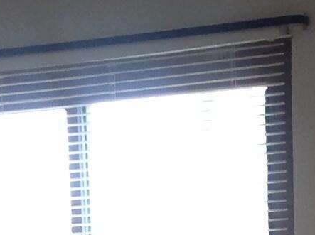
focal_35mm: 205
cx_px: 206
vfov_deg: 7.0
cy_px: 466
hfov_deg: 9.7
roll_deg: +0.3
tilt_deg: -1.4
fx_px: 1863
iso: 80
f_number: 2.4
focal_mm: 4.28
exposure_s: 1/15
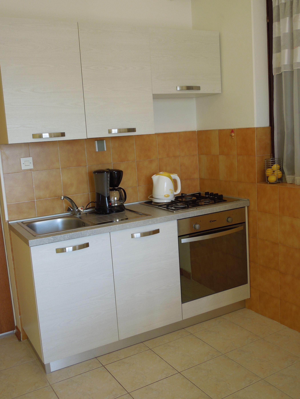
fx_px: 404
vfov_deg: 52.6
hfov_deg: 40.7
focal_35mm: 35
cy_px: 200
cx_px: 150
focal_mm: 6.3
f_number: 3.7
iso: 100
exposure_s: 1/50
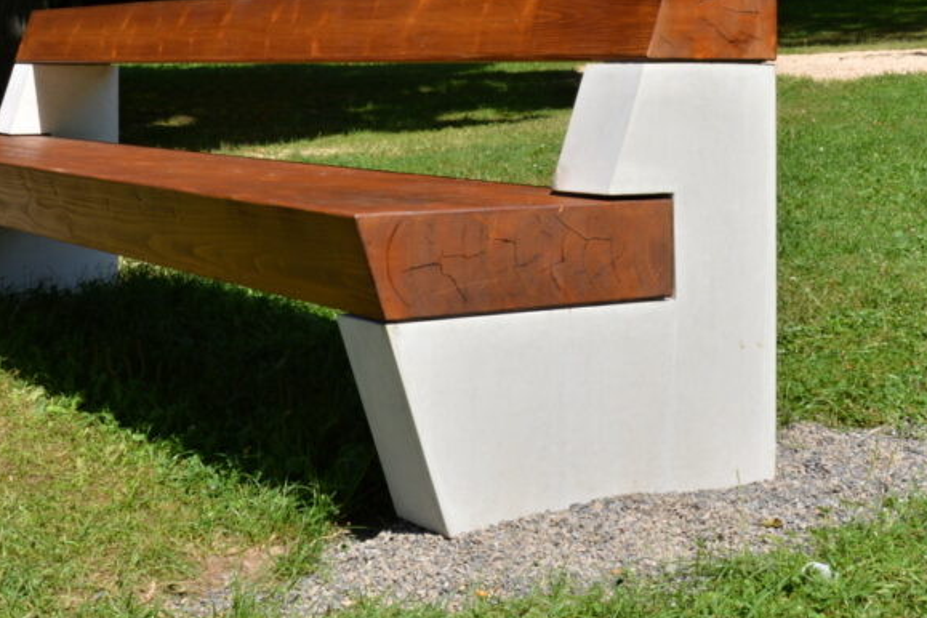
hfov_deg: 35.3
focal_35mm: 56
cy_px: 32
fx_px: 1442
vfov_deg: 23.4
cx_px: 315
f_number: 22
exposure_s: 1/40
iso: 100
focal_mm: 18
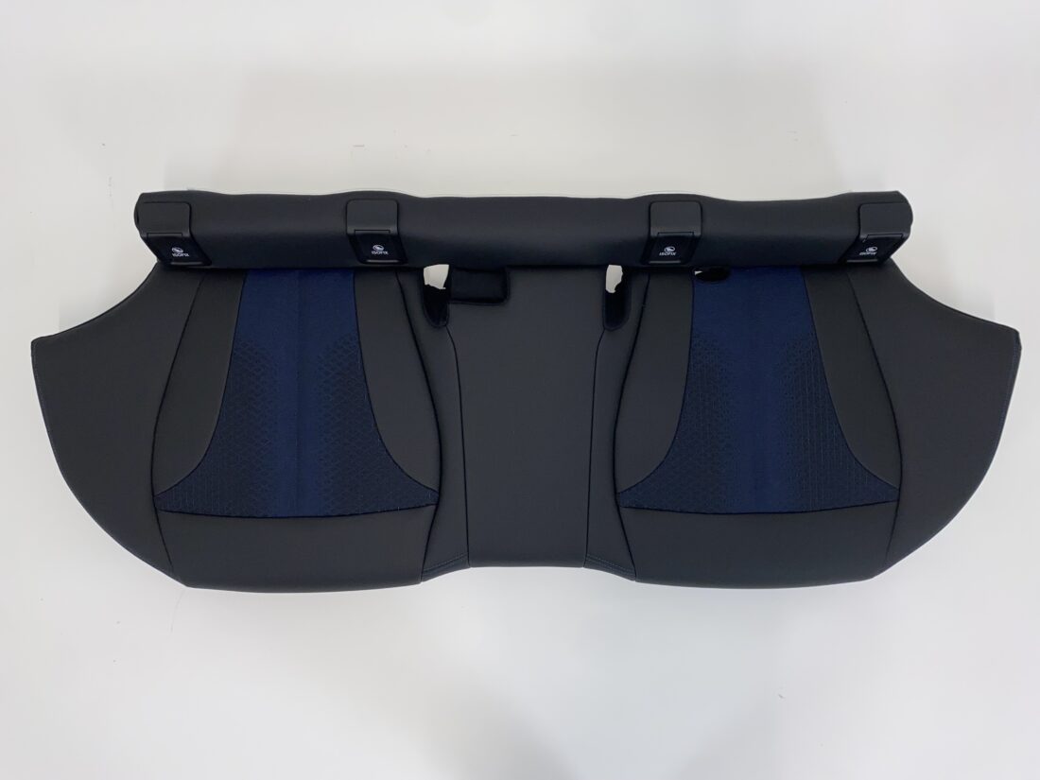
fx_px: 781
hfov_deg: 67.3
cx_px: 520
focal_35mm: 26
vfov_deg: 53.1
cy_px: 390
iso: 32
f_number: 1.8
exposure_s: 1/100
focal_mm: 4.25
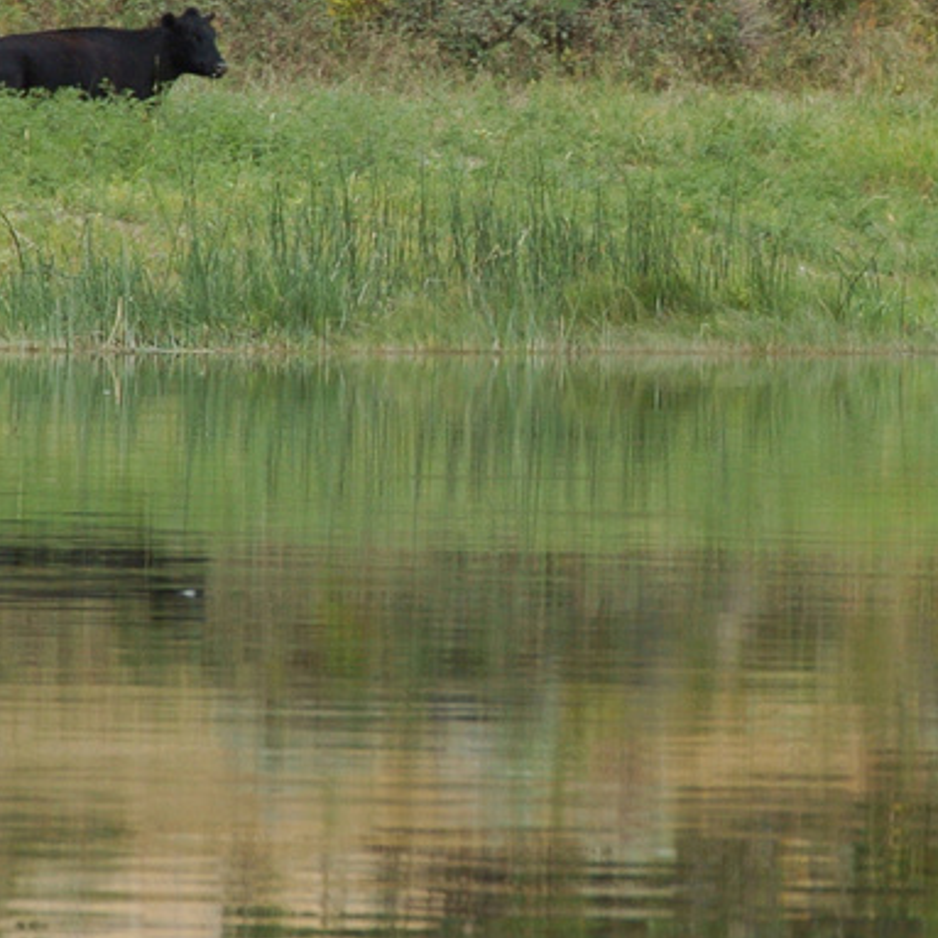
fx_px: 17720
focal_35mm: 578
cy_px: 343
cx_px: 683
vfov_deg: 3.0
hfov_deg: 3.0
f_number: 8
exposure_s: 1/250
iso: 400
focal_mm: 170
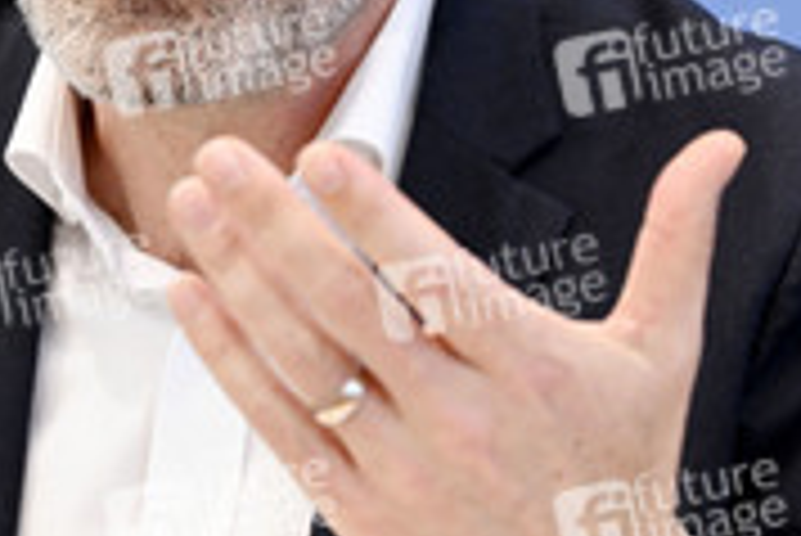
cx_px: 101
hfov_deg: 5.4
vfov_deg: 3.6
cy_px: -50
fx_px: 8439
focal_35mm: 379
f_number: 5
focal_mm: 150
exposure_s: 1/640
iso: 3200
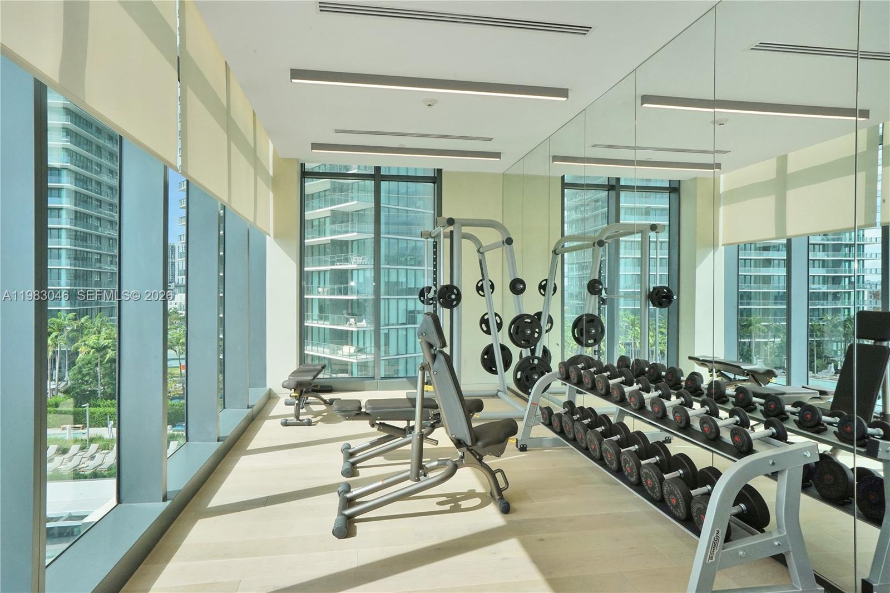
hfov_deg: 81.2
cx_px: 445
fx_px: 519
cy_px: 296
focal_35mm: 21
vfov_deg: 59.5
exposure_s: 1/200
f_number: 18
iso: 500
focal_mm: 21
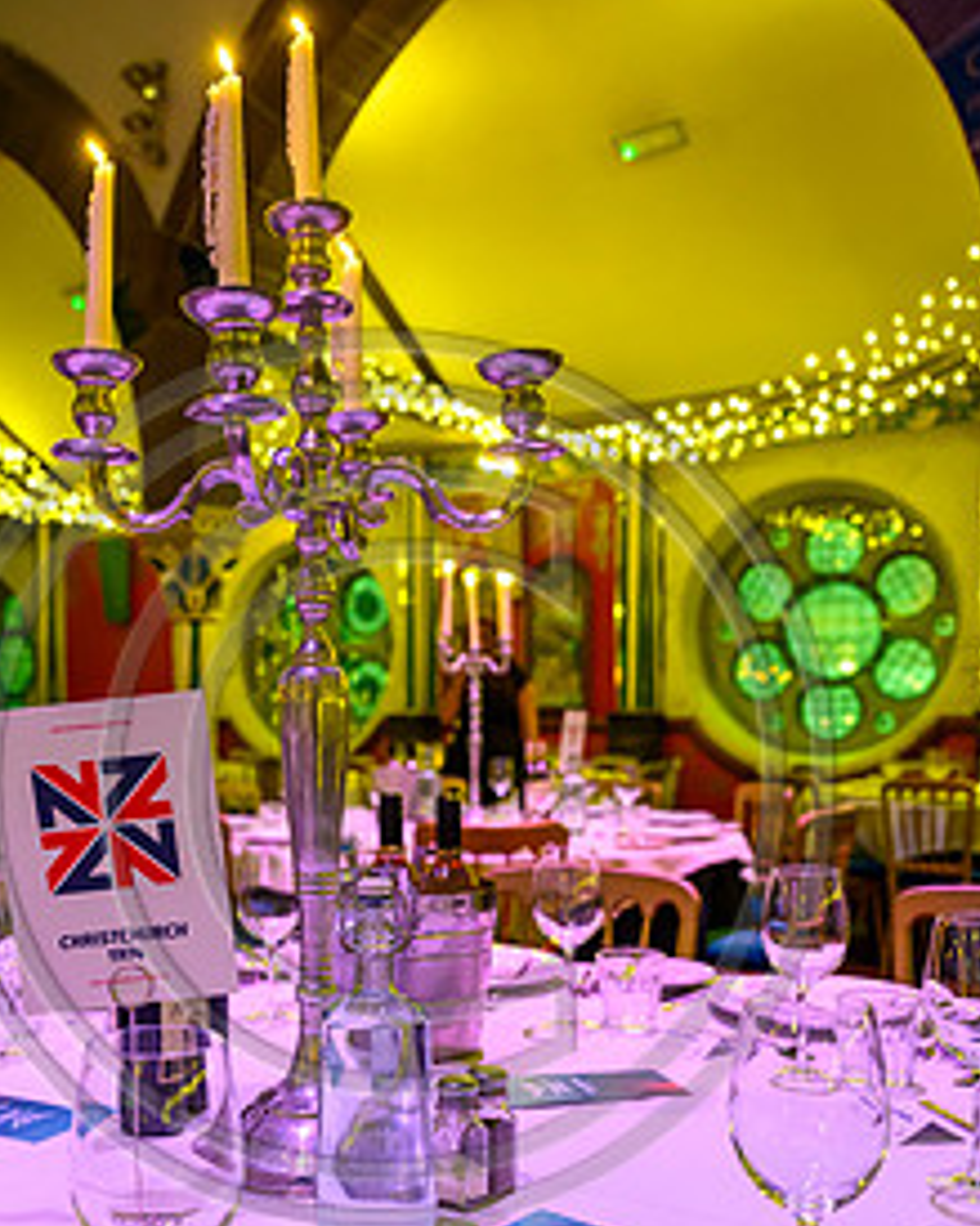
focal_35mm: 37
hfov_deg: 39.9
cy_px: 779
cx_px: 380
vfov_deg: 48.6
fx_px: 1342
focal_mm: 24
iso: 3200
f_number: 3.2
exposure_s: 1/200
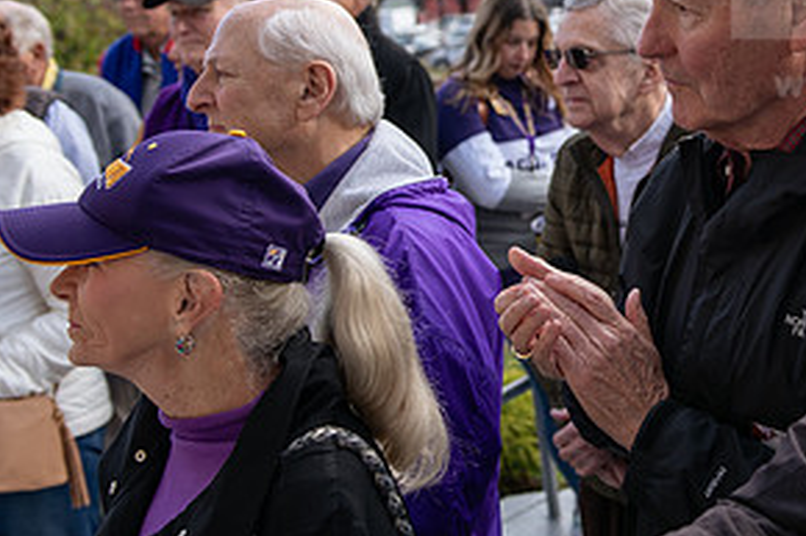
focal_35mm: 68
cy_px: 143
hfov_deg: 29.0
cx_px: 648
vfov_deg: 19.9
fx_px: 1522
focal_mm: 34
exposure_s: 1/250
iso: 160
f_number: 3.5
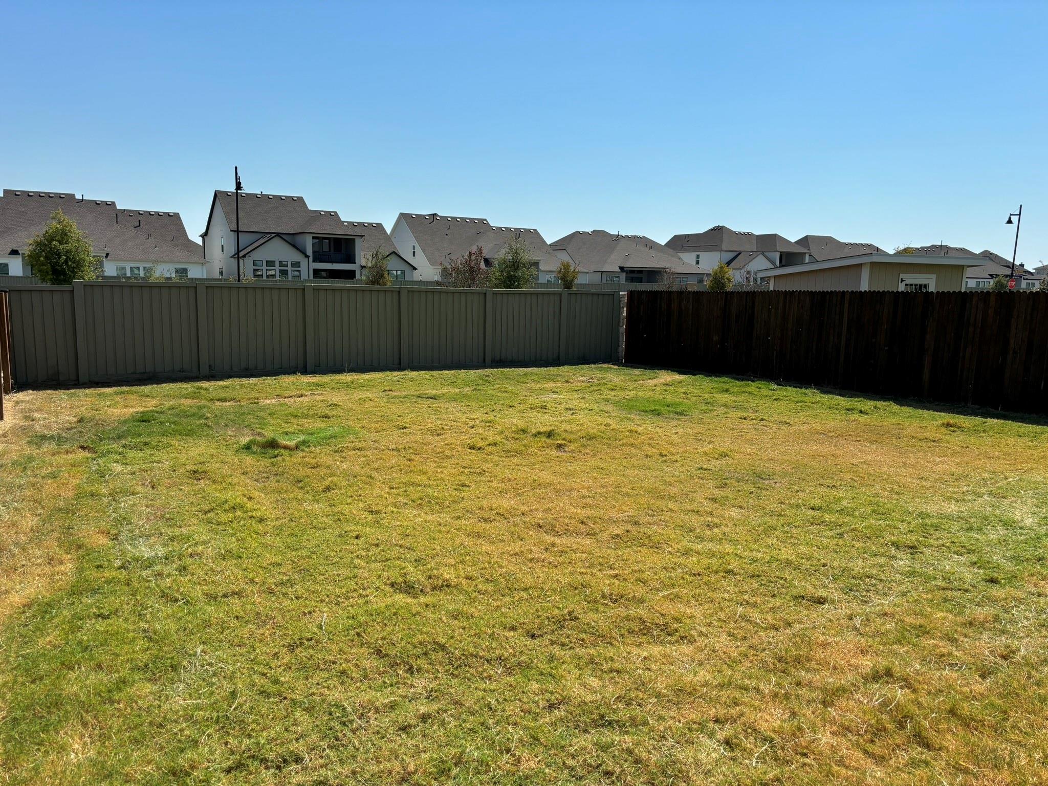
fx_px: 787
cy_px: 393
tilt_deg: -8.6
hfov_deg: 67.3
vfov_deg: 53.1
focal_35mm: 26
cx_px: 524
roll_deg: -0.4
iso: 50
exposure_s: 1/4854
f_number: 1.6
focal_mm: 5.96
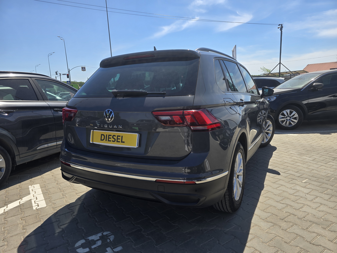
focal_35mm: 23
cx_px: 168
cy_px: 126
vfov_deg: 58.9
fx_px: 224
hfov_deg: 73.9
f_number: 1.7
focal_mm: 6.3
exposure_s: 1/715
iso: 12
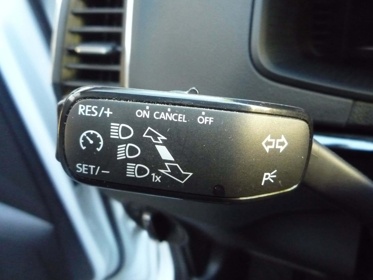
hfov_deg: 60.0
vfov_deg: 46.8
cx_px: 186
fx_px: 323
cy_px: 140
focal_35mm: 30
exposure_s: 1/30
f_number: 3.3
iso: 800
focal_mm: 5.2
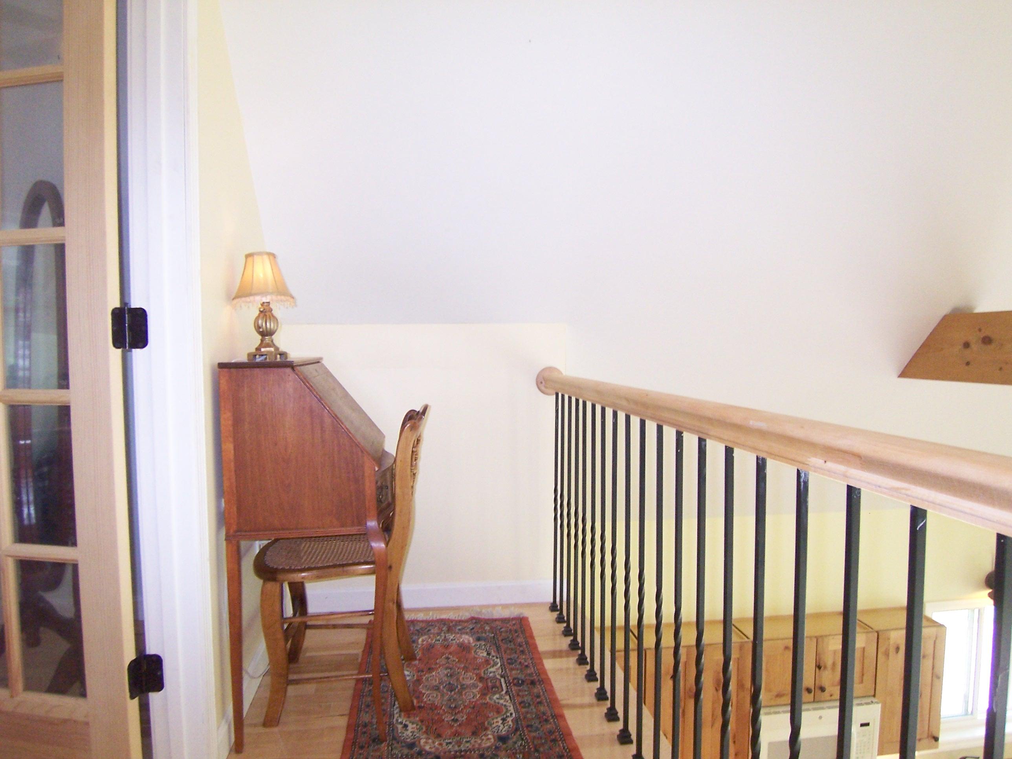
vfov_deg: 58.9
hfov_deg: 73.9
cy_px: 380
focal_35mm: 23
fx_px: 672
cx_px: 506
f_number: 2.8
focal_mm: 3.8
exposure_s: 1/30
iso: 200
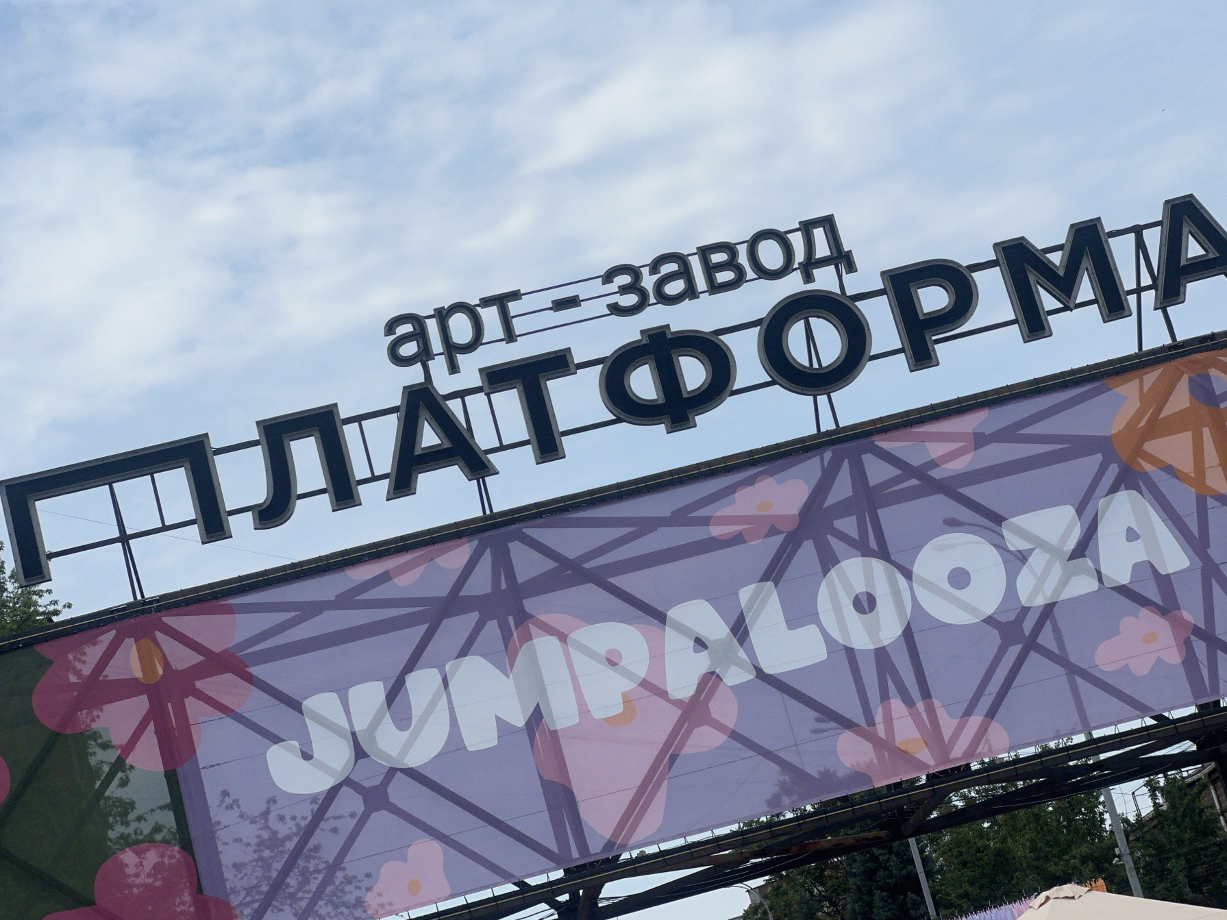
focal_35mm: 86
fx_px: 3048
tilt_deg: +13.7
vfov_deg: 17.2
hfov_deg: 22.8
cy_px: 451
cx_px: 655
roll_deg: +16.2
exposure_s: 1/1193
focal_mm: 9
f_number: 2.8
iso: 32
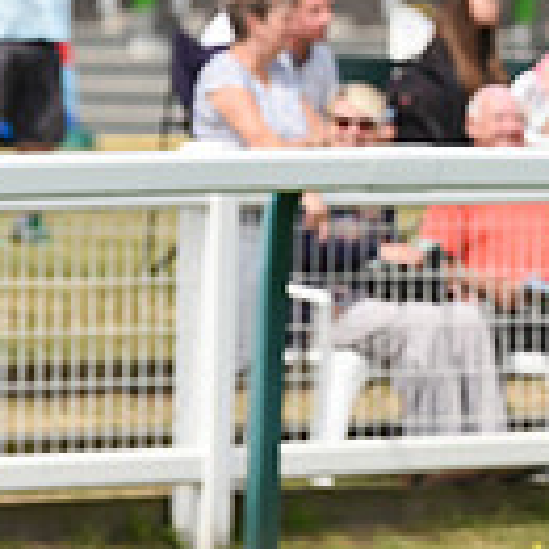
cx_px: 1186
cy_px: 44
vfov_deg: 2.7
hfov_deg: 2.7
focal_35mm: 642
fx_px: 11520
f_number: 5.6
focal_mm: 170
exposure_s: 1/2000
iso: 400
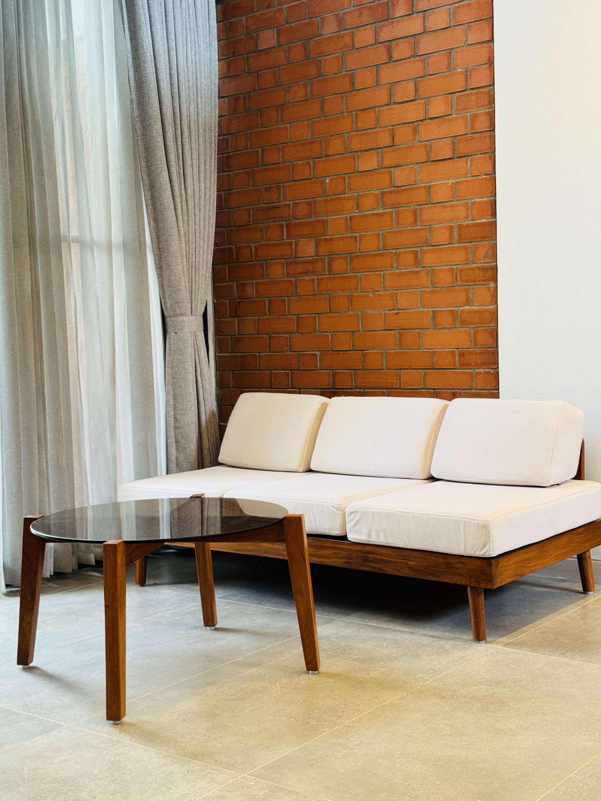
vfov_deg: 39.7
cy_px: 400
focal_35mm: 48
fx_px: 1111
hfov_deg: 30.3
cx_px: 300
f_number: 1.78
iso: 100
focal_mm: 6.76
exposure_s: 1/60
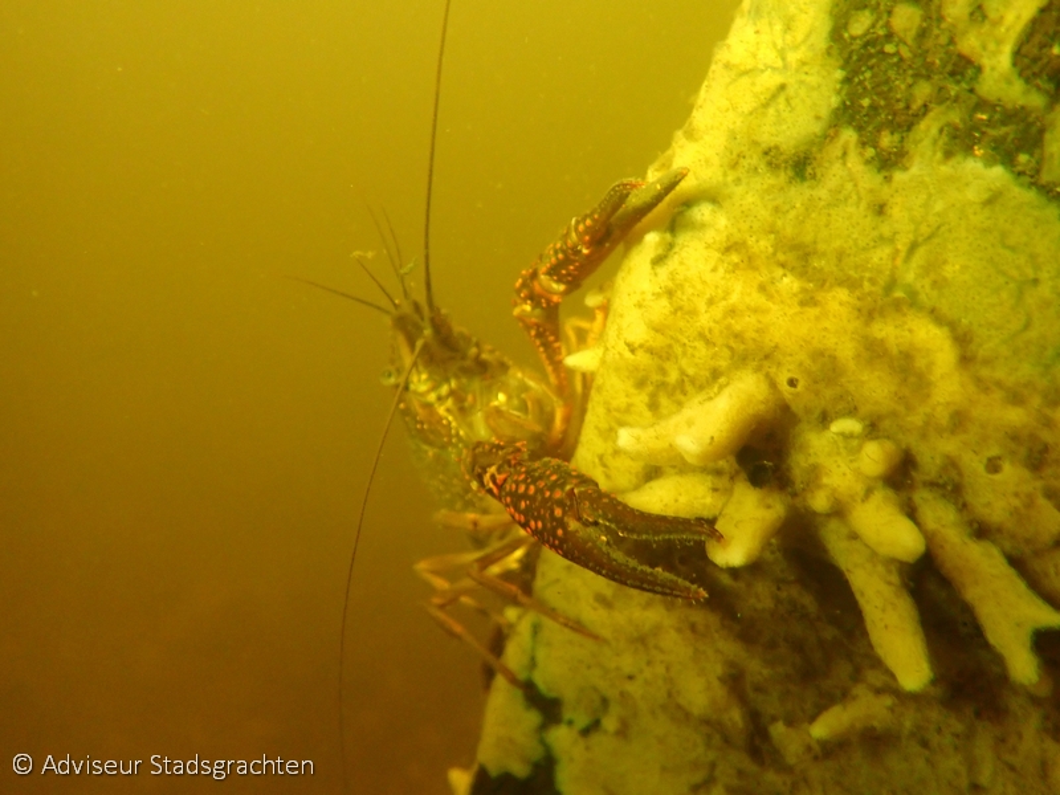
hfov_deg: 60.0
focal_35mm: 30
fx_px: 919
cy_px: 398
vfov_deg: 46.8
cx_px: 530
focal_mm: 5.5
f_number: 2.3
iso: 500
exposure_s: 1/30
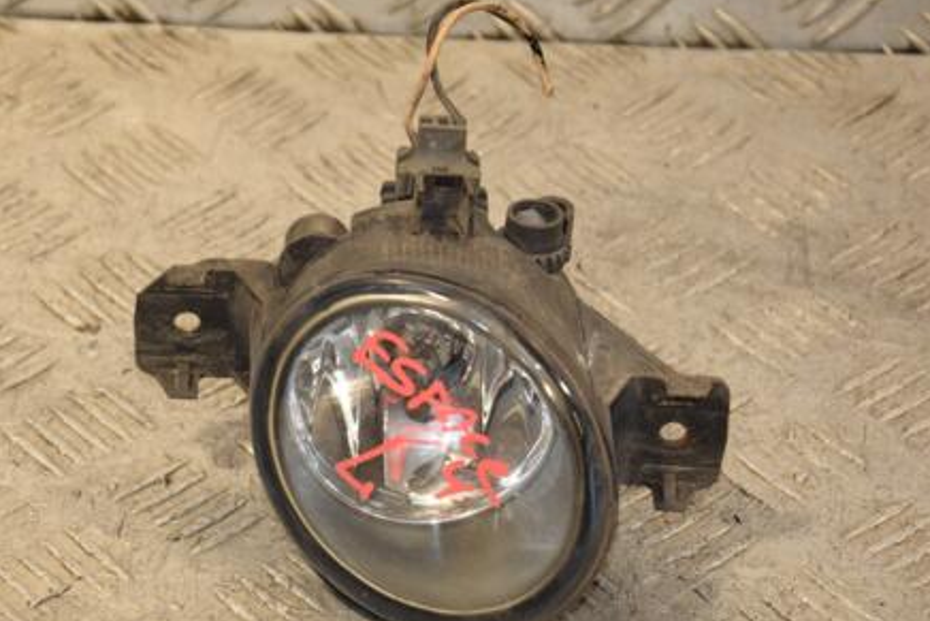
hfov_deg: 13.3
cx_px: 363
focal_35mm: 155
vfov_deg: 8.9
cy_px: 405
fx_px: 3997
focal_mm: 75
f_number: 5.6
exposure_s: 1/200
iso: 800
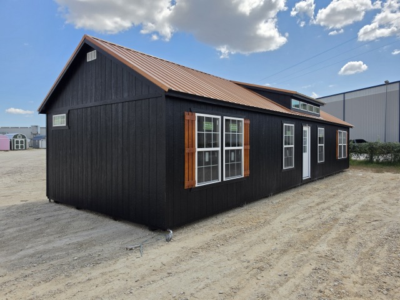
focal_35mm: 23
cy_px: 150
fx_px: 266
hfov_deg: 73.9
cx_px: 200
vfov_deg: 58.9
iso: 50
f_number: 1.4
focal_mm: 6.5
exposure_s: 1/7939
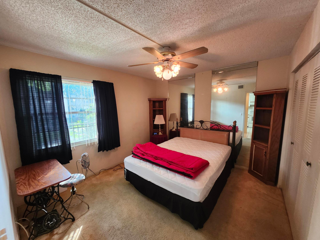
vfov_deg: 89.9
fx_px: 120
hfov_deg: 106.2
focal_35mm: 13
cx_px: 160
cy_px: 120
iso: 400
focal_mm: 1.74
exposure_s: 1/60
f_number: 2.2
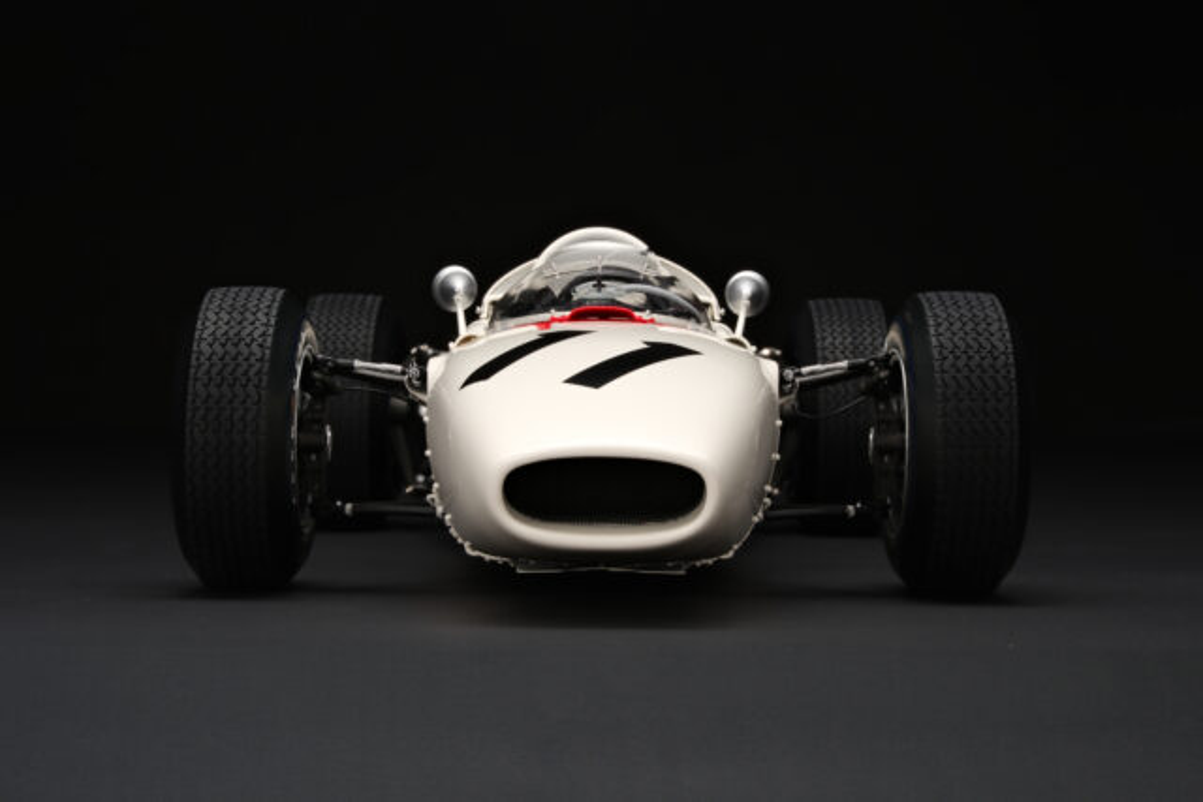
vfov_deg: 16.5
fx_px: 2774
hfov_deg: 24.5
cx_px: 602
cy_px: 401
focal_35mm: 83
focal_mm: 55
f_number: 20
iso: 200
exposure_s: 1/160
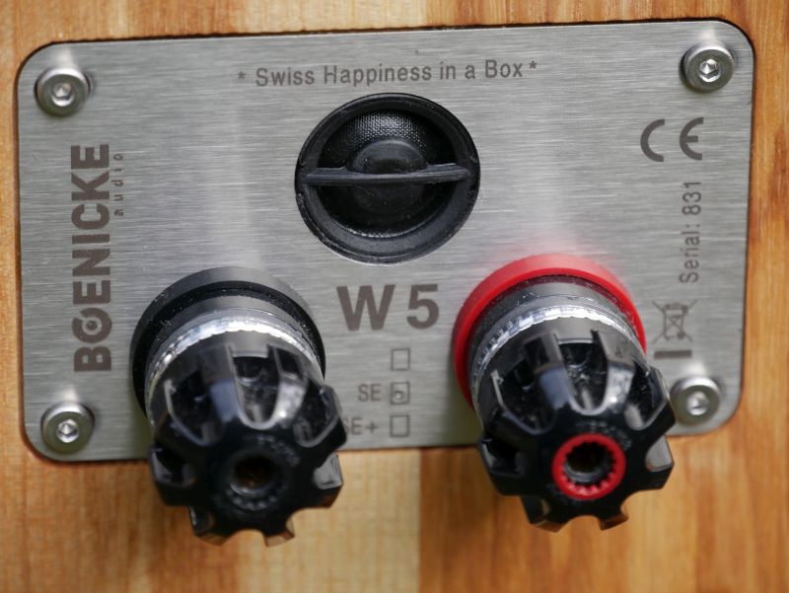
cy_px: 296
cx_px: 394
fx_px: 4972
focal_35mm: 218
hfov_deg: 9.1
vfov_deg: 6.8
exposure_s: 1/250
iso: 320
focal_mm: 109
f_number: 5.4
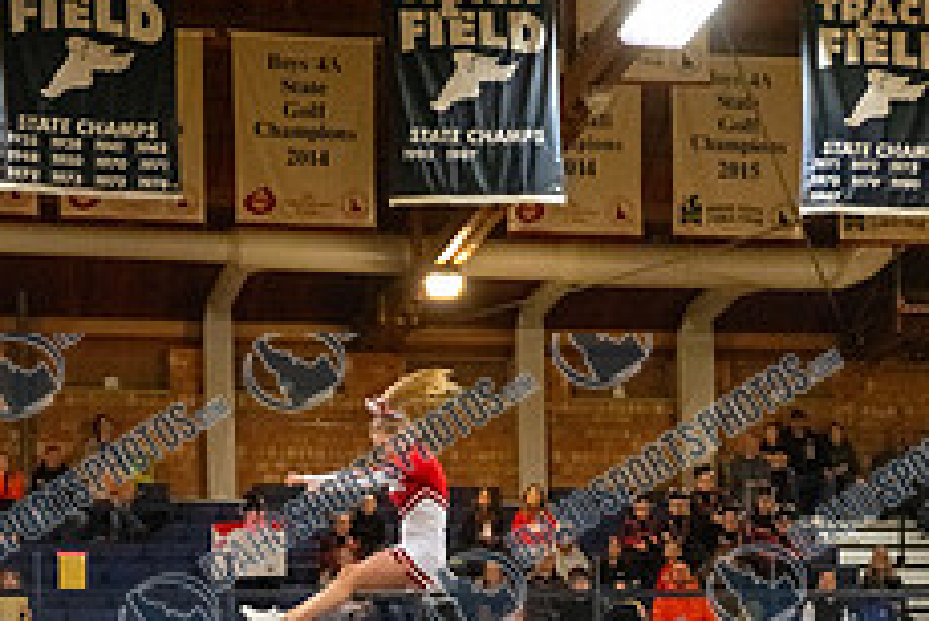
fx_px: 2789
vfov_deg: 12.3
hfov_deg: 18.9
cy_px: 820
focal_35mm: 108
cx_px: 499
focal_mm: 55
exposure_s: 1/1000
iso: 10000
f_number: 3.2
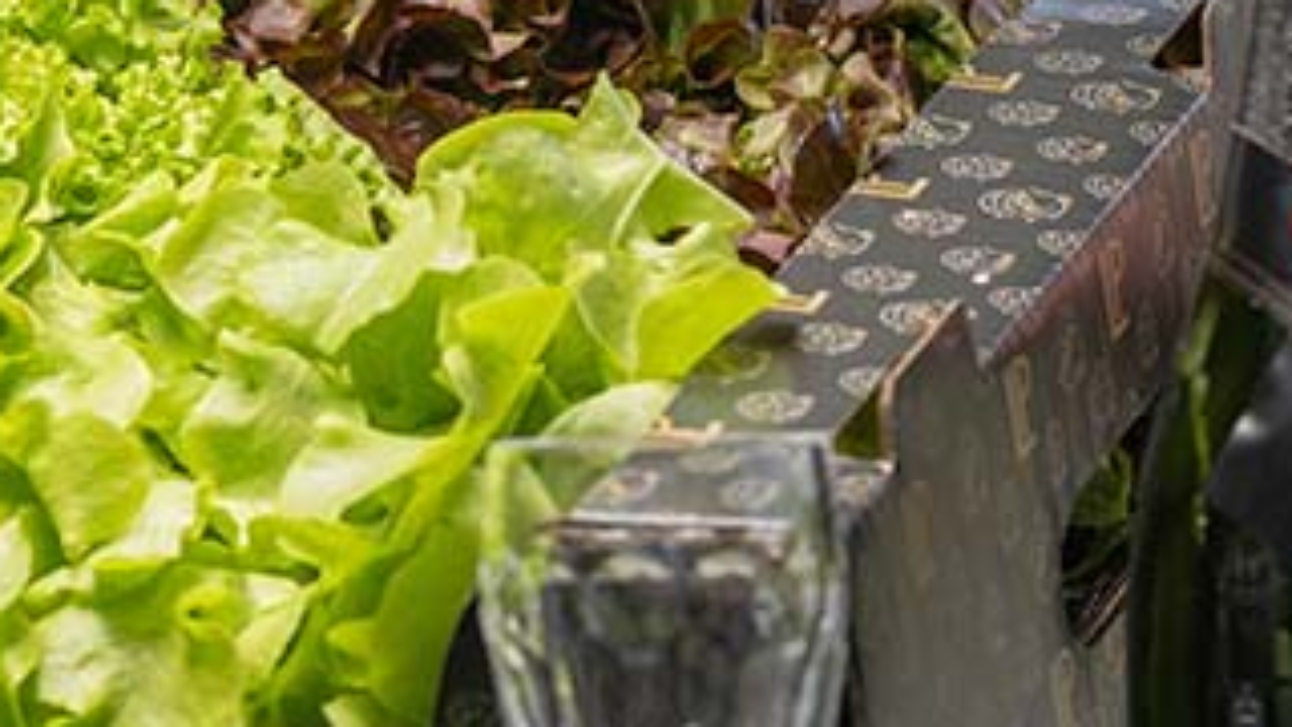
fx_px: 7537
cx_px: 93
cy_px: 158
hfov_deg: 9.7
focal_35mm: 220
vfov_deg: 5.5
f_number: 4.5
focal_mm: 70
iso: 100
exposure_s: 1/320
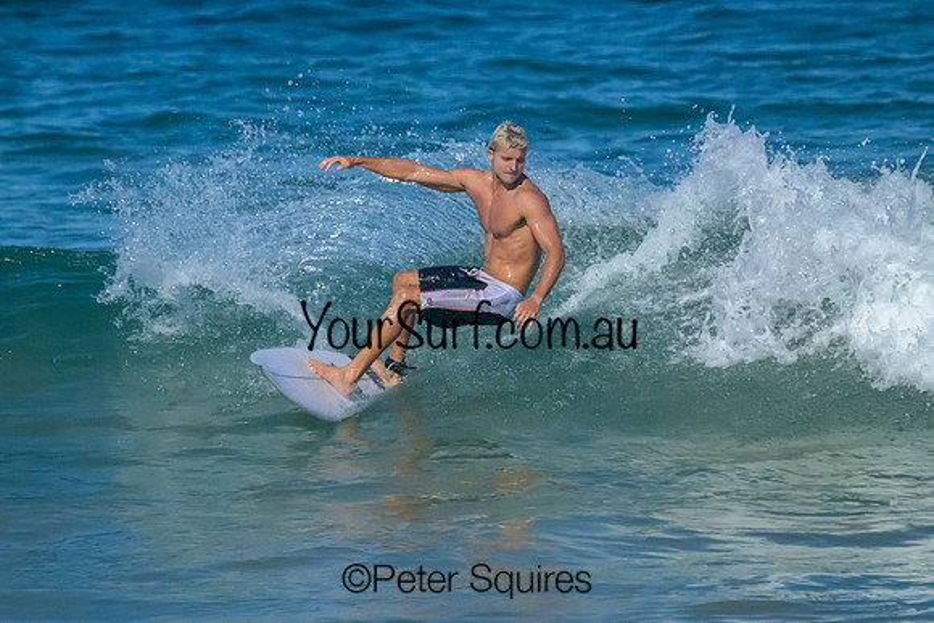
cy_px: 224
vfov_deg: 2.3
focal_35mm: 605
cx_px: 485
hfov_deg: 3.4
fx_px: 15709
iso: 9000
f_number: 8
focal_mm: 440
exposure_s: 1/2000
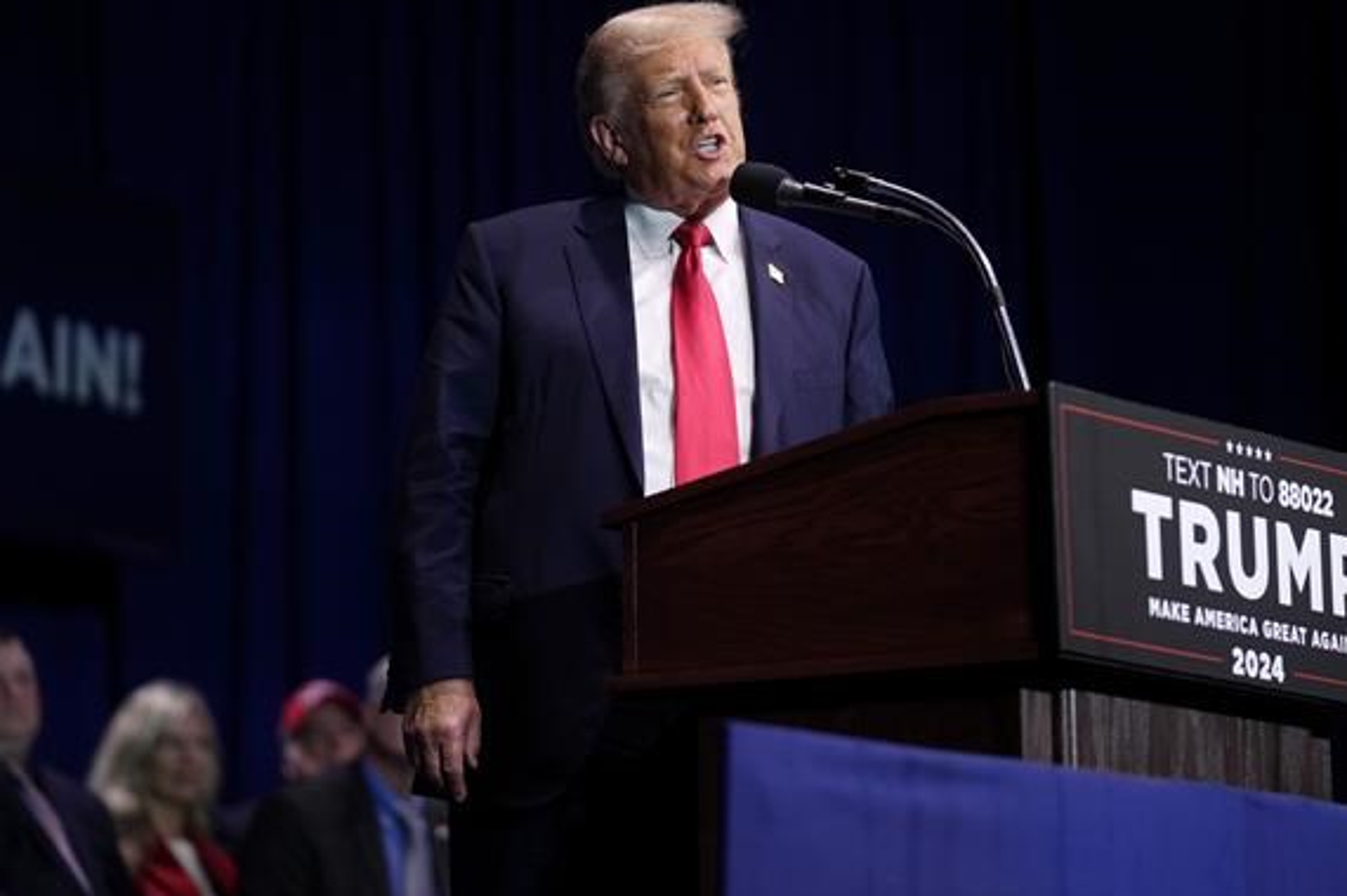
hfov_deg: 12.0
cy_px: 435
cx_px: 672
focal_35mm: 172
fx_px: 6432
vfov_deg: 8.0
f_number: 2.8
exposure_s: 1/1000
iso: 2500
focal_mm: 151
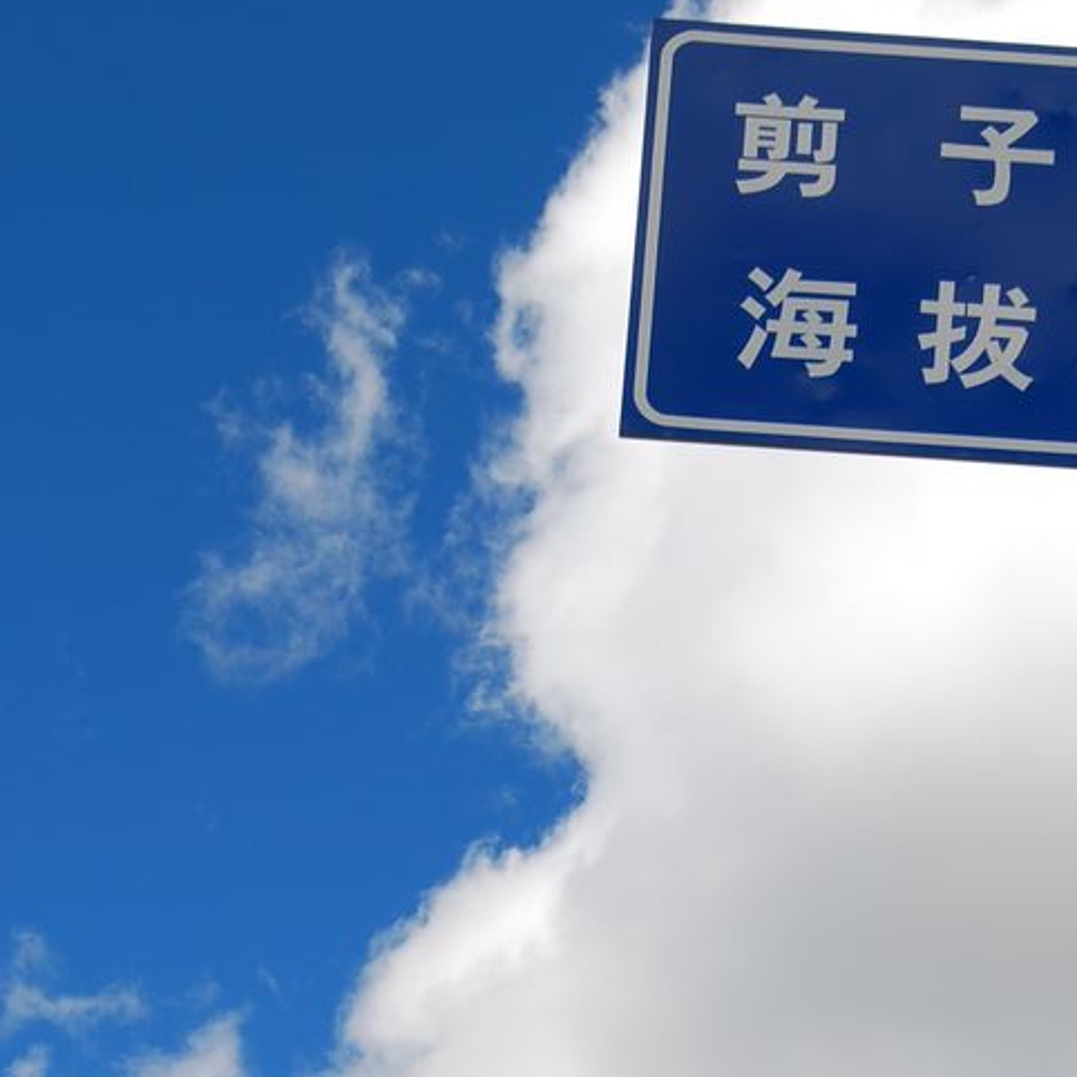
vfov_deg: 15.3
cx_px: 802
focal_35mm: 111
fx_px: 3909
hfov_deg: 15.6
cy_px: 1193
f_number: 10
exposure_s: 1/125
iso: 100
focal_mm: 35
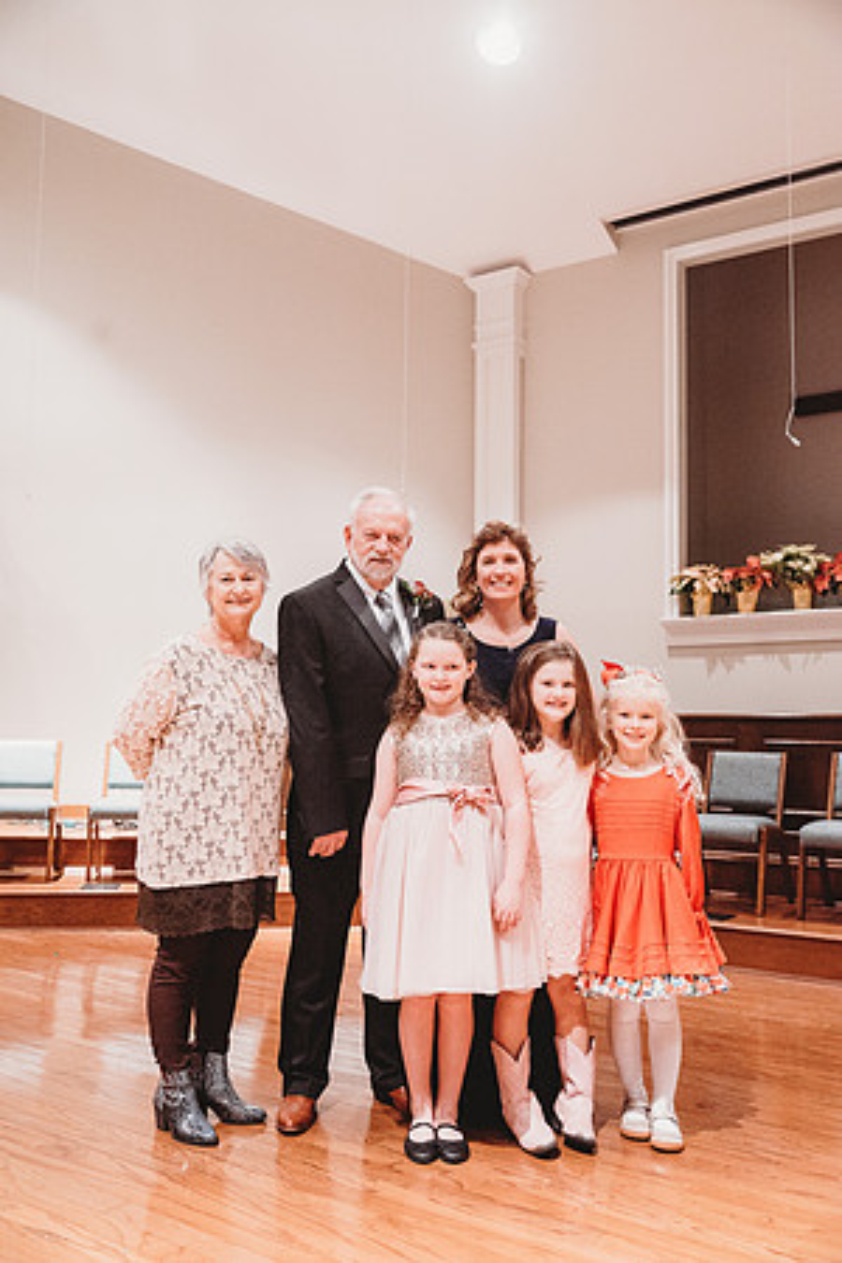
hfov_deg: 41.1
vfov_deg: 58.7
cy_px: 632
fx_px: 1123
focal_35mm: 32
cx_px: 421
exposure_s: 1/200
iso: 6400
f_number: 4
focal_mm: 32
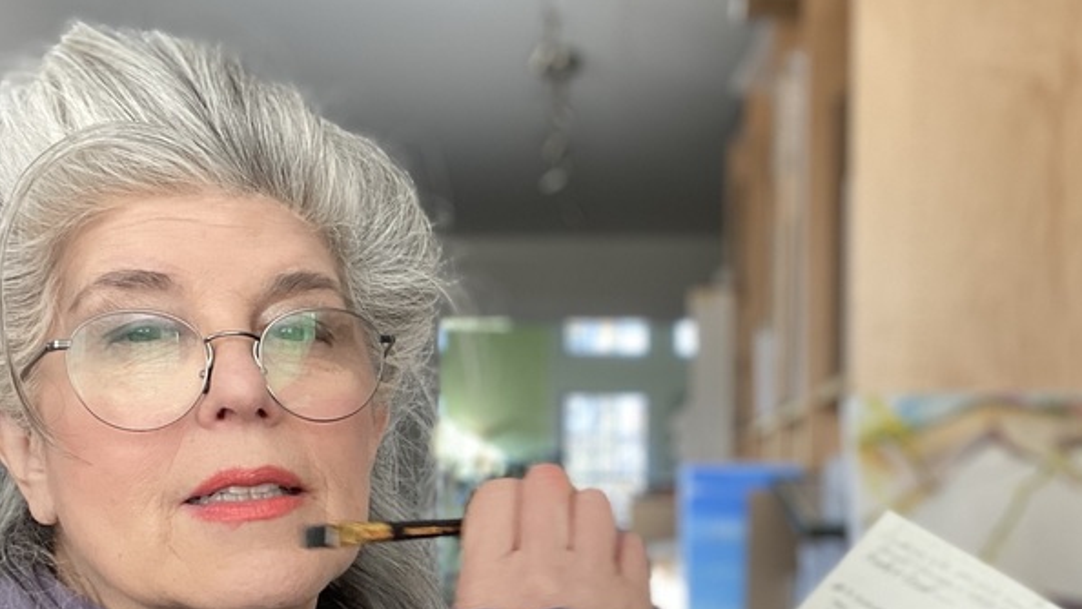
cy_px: 474
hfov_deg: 46.4
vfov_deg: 26.7
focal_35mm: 44
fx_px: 1262
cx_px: 545
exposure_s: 1/76
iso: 100
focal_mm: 2.71
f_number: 2.2
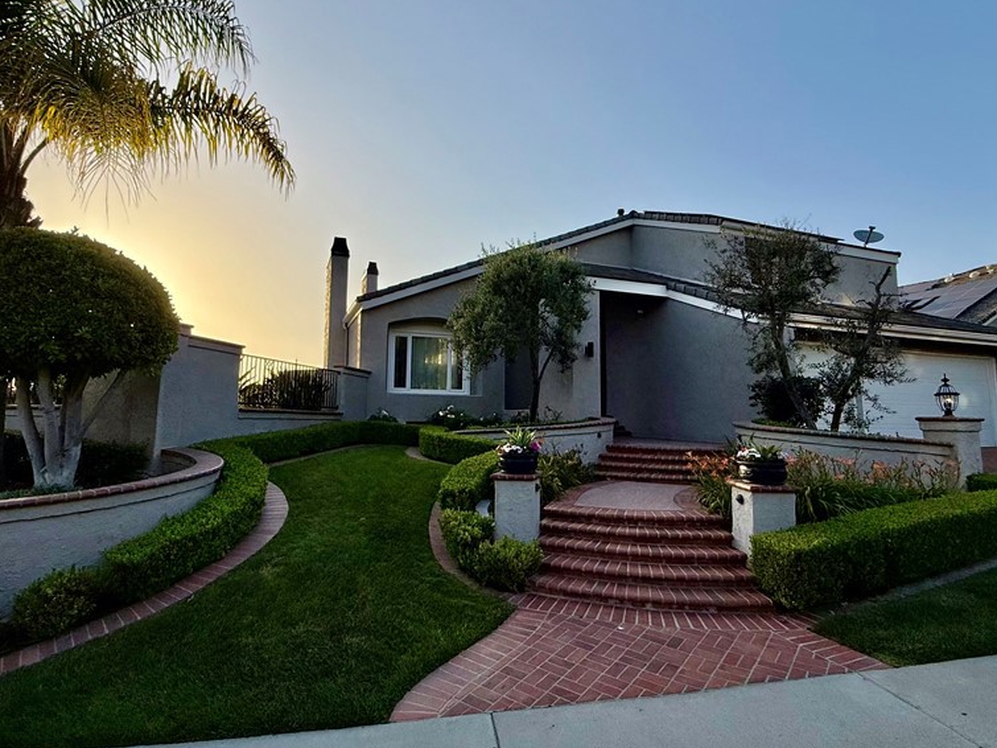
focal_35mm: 19
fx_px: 547
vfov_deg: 68.6
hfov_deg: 84.7
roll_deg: -0.5
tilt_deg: +7.5
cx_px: 487
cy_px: 354
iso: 50
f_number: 2.2
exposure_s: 1/2165
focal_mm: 2.22
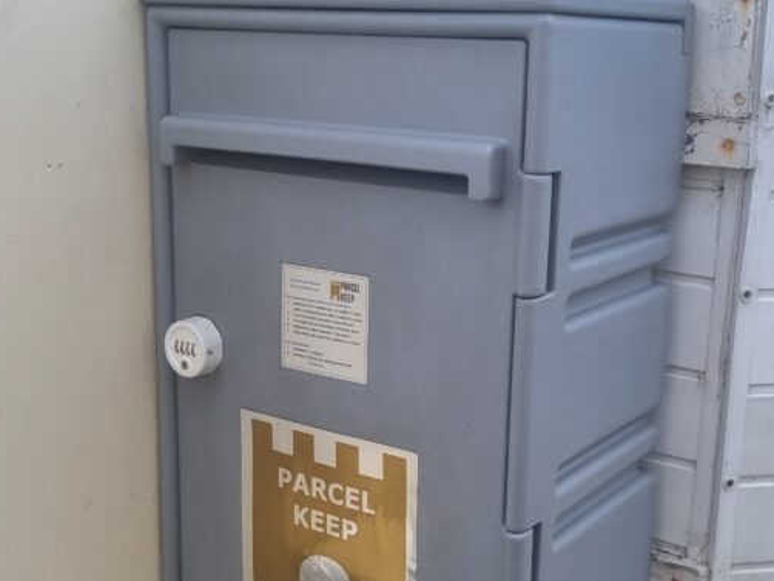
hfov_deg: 36.1
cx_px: 450
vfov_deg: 27.5
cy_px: 333
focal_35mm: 53
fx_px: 1186
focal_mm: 5.4
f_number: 1.8
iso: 50
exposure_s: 1/383
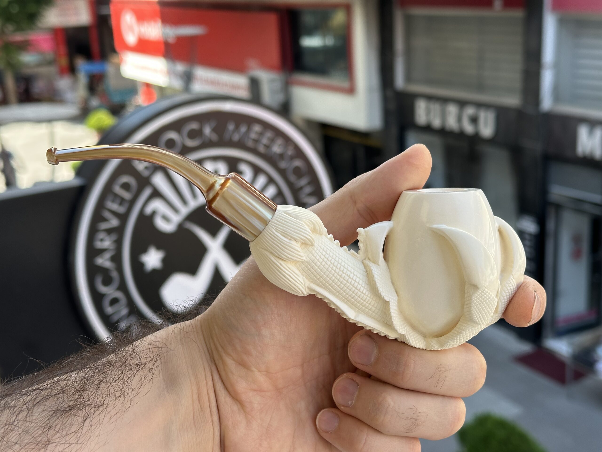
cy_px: 226
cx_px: 301
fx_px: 835
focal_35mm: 48
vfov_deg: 30.3
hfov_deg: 39.7
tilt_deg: -17.7
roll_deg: +2.9
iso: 64
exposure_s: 1/549
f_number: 1.78
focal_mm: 6.86
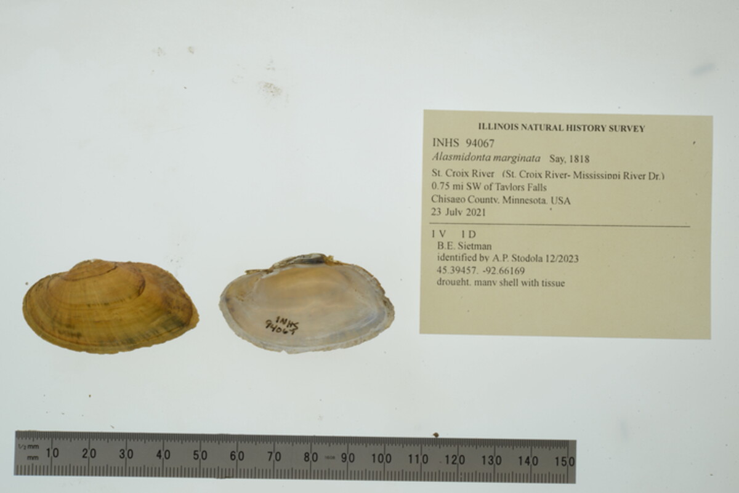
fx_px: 1232
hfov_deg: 33.4
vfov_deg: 22.6
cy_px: 246
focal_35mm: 60
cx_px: 370
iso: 100
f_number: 32
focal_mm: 60
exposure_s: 1/10
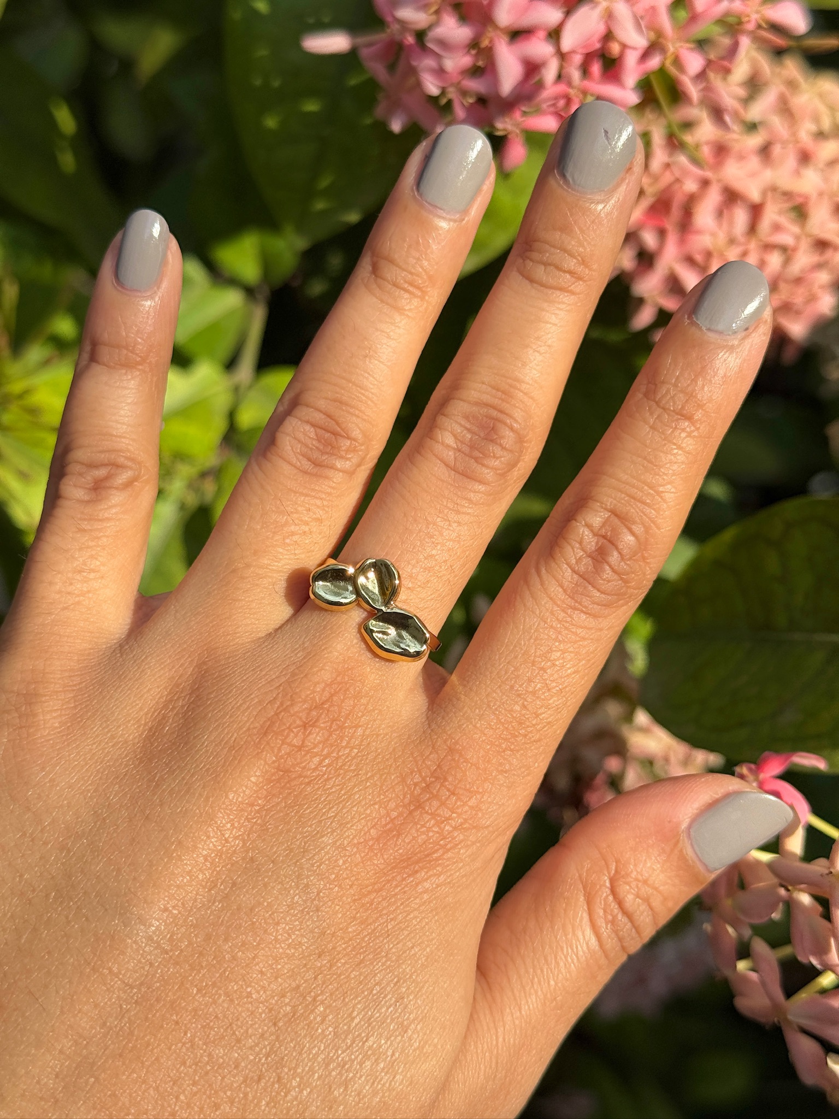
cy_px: 560
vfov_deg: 39.7
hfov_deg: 30.3
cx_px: 420
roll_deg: +2.3
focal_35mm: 48
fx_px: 1551
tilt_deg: -16.8
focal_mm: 6.76
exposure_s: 1/1307
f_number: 1.78
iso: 64
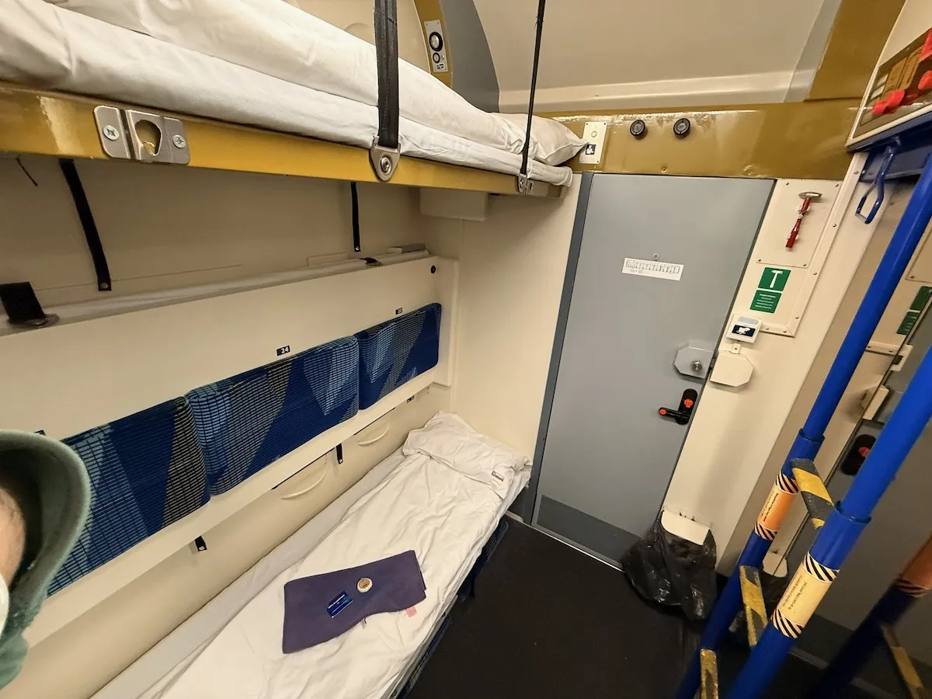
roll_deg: -4.2
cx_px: 466
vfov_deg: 85.7
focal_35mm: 14
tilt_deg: -22.2
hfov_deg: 102.1
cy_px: 350
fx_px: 377
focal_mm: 2.22
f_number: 2.2
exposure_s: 1/50
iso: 400
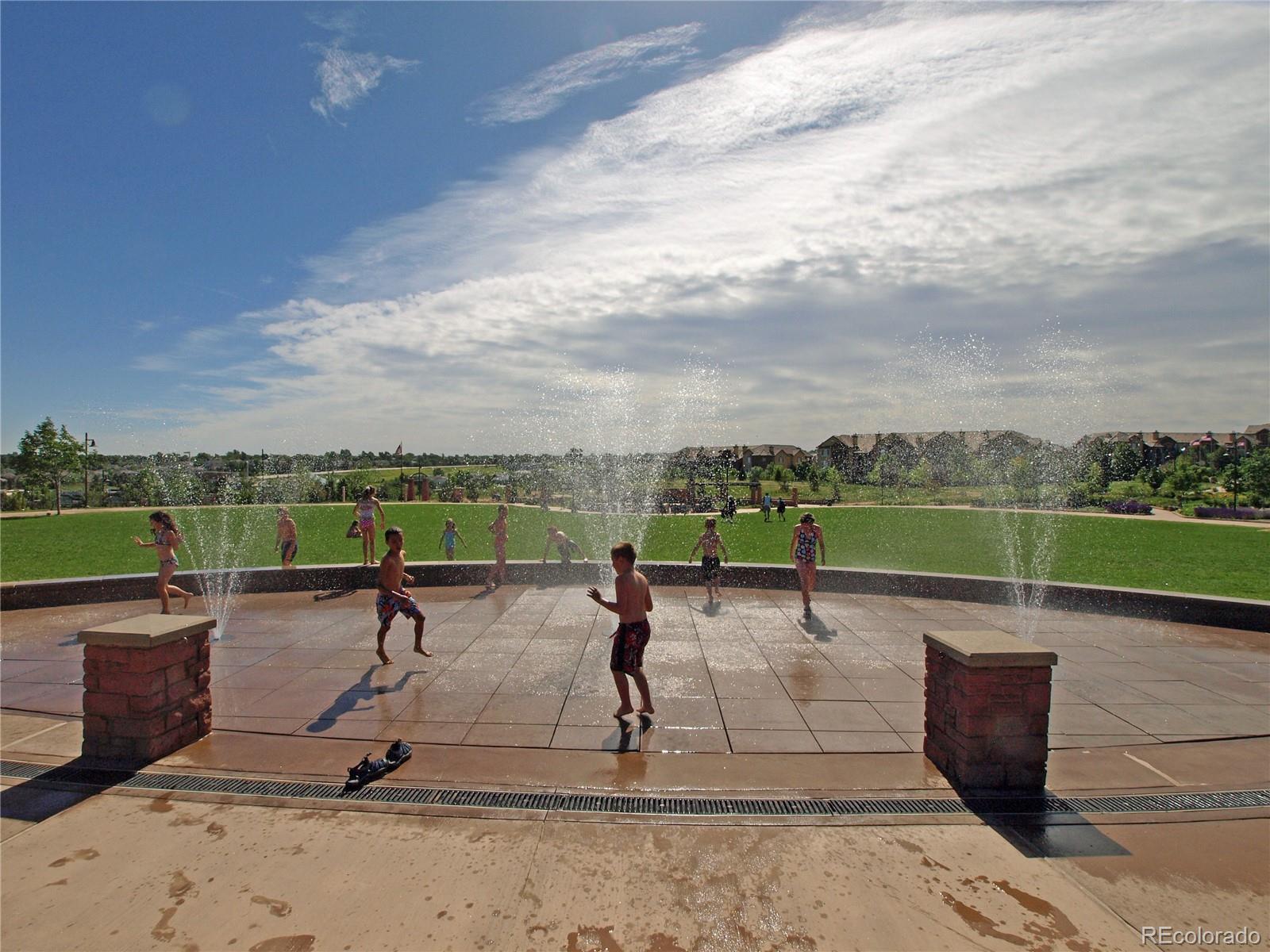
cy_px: 476
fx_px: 660
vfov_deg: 71.6
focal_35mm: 18
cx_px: 635
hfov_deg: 87.8
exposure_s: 1/1600
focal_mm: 9
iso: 400
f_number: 11
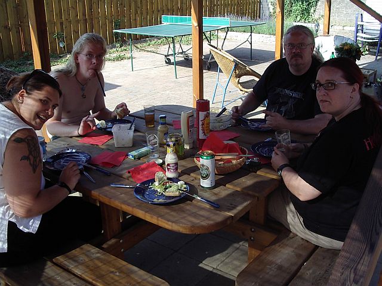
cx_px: 191
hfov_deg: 49.0
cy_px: 143
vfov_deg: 37.7
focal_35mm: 38
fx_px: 419
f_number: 4.8
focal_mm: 5.8
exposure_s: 1/100
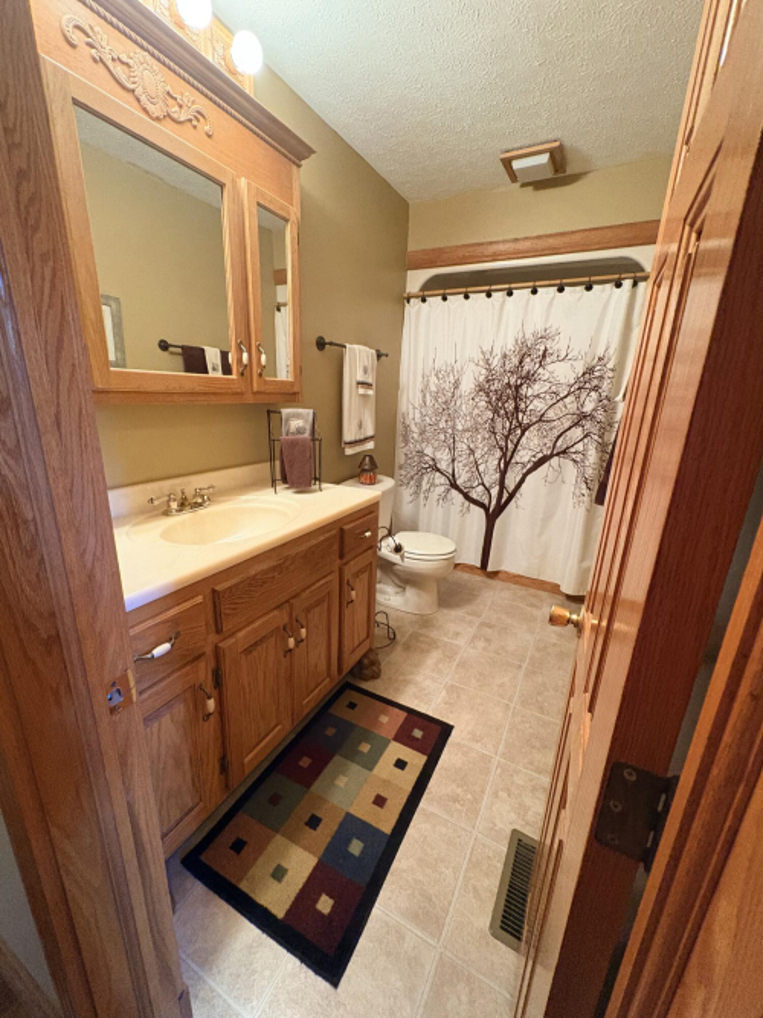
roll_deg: -2.4
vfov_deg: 102.1
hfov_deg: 85.7
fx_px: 412
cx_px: 382
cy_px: 509
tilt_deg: -14.8
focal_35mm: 14
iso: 800
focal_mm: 2.22
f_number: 2.2
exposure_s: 1/60
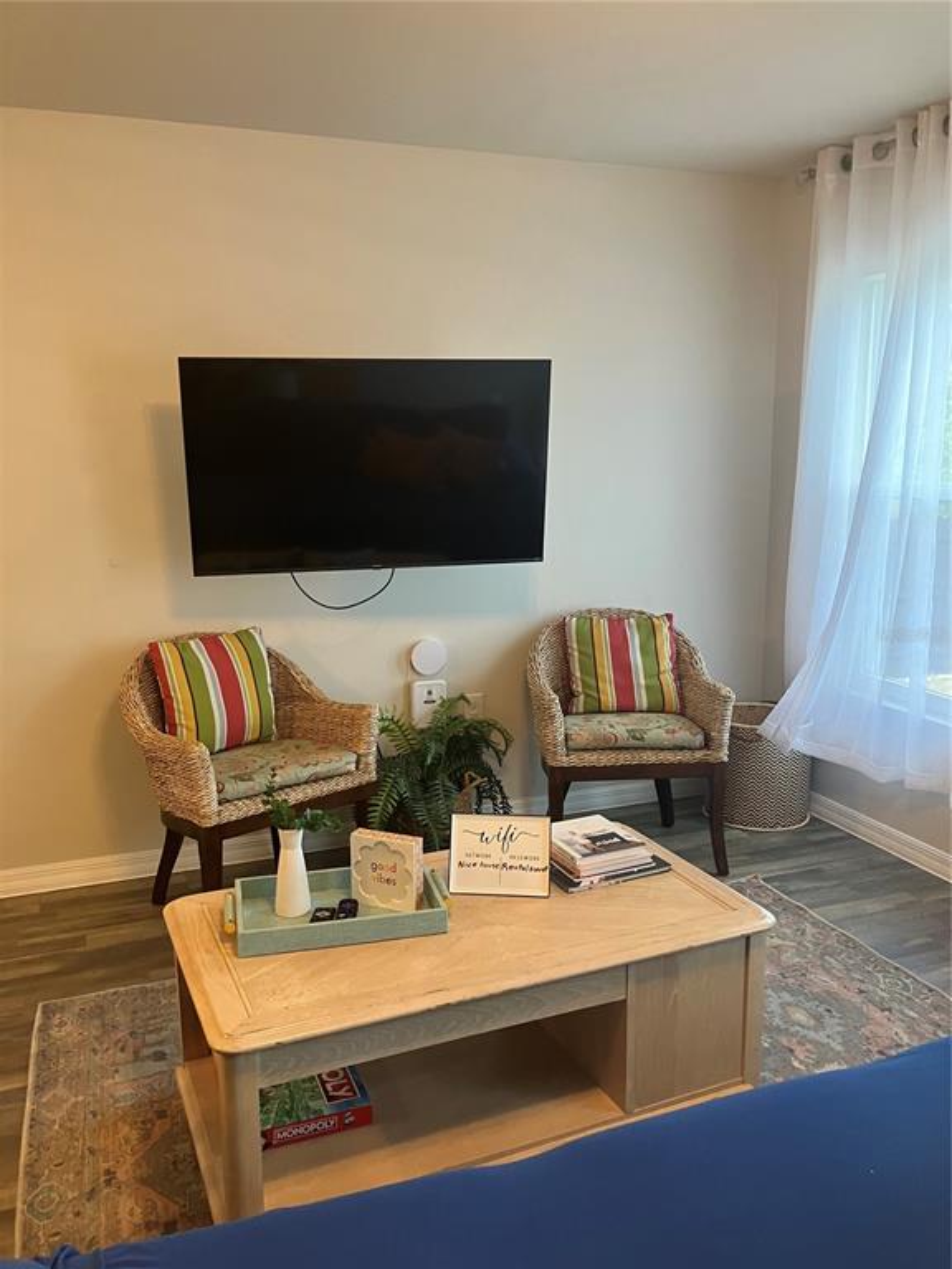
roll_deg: +0.4
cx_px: 476
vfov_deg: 63.4
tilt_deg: -10.5
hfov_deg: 49.7
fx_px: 1027
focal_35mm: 28
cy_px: 634
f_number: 1.8
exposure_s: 1/60
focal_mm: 3.99
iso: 125
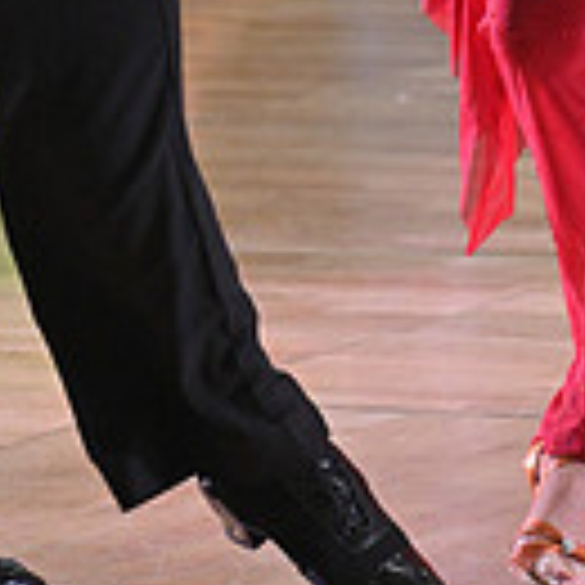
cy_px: -418
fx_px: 10535
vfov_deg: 3.2
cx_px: 556
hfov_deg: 3.2
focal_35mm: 551
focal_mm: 145
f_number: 5
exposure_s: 1/320
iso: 3200
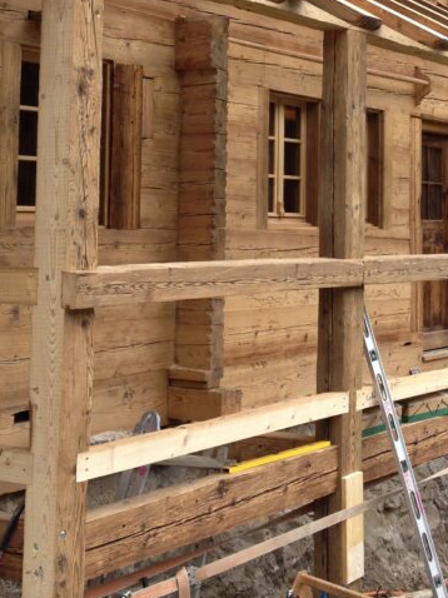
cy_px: 125
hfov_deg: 19.4
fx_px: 1295
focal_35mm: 75
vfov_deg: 25.6
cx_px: 355
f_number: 2.4
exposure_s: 1/236
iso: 64
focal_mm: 4.28
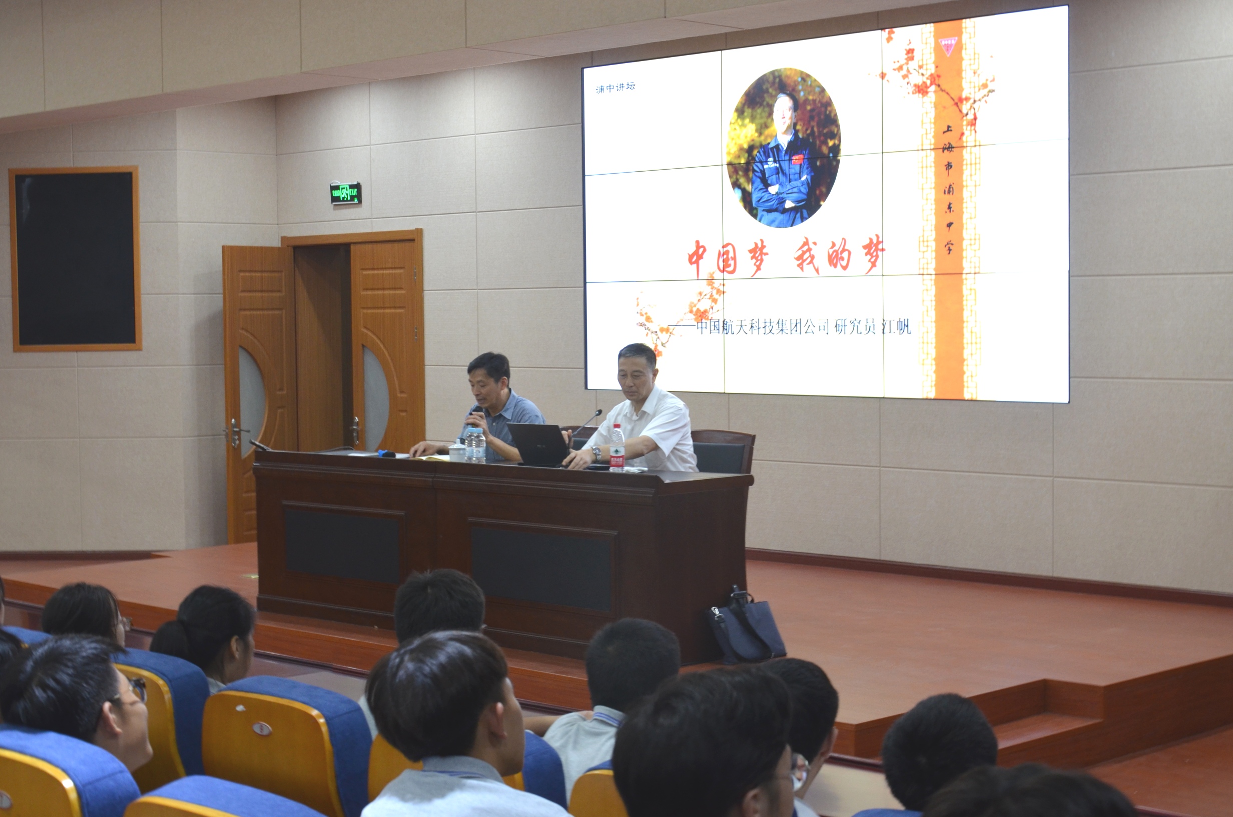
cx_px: 616
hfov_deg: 33.5
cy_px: 408
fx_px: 2051
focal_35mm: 60
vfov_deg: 22.5
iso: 800
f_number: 8
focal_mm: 40
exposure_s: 1/15
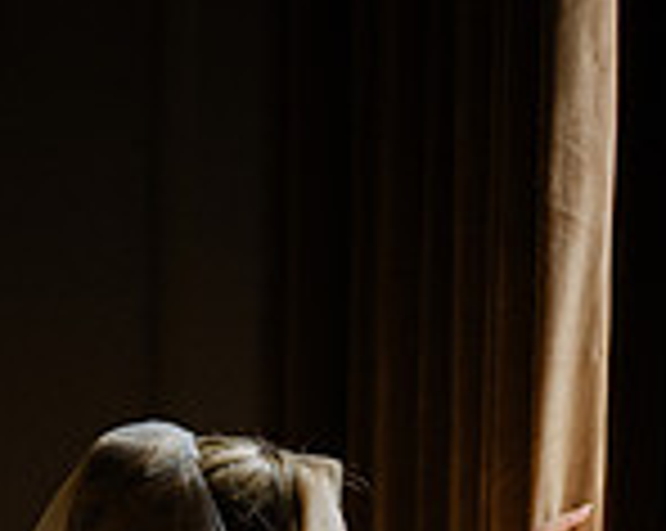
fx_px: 2815
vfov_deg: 10.3
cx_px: 230
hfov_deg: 13.5
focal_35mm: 143
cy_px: 900
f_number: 2
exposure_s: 1/50
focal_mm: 50
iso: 100
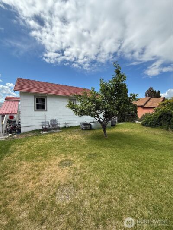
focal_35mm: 14
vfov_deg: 102.1
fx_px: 93
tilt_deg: -2.6
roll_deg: -0.1
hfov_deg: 85.7
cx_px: 86
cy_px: 115
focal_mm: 2.22
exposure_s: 1/1189
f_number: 2.2
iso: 50
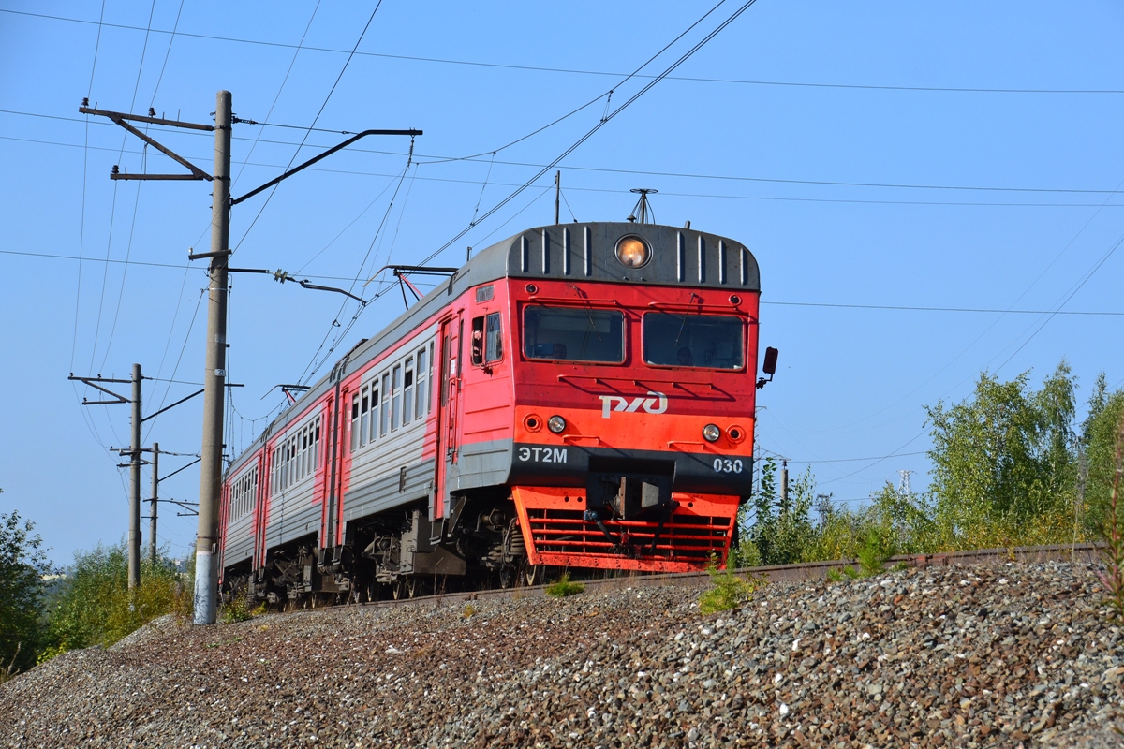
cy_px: 374
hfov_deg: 18.2
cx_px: 562
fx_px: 3512
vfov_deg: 12.2
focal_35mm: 112
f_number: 11
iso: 400
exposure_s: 1/500
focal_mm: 75
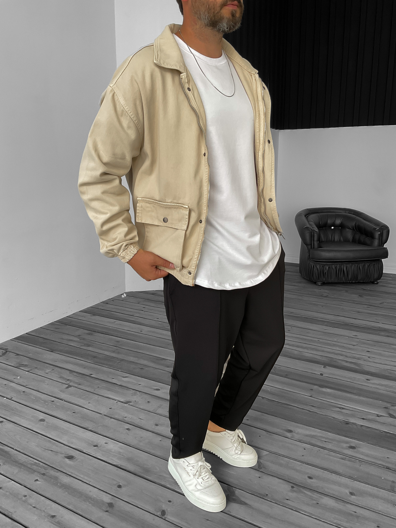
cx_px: 198
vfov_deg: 61.7
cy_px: 264
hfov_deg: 48.2
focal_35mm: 29
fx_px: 442
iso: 40
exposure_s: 1/120
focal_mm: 3
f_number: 1.8
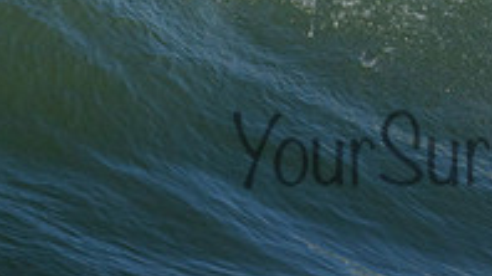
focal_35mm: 3342
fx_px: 43564
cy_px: 40
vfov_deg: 0.4
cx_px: 749
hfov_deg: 0.6
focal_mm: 800
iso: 640
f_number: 11
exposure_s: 1/2000
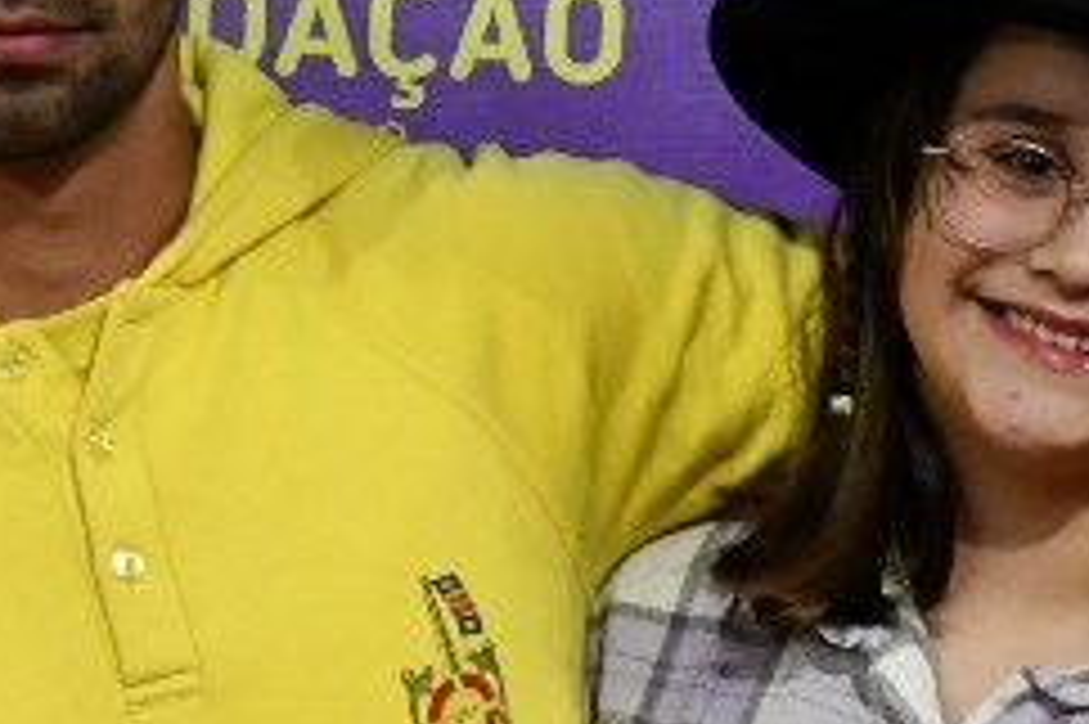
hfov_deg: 5.2
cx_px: -387
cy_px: 544
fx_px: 11880
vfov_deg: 3.5
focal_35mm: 393
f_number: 5.3
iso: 3200
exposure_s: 1/250
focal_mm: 62
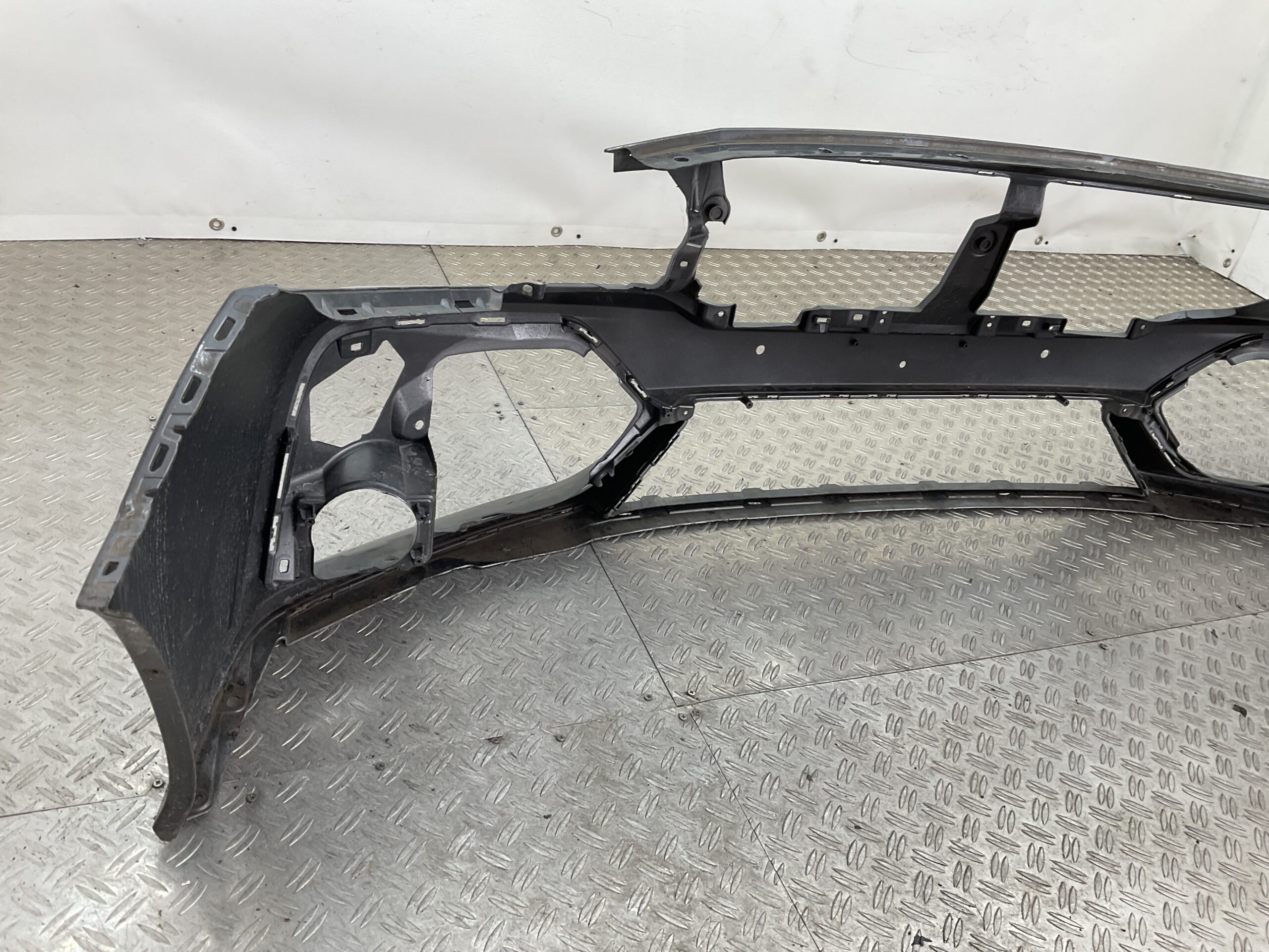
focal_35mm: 29
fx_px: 1063
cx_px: 634
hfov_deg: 61.7
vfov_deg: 48.2
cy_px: 476
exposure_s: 1/100
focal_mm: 3
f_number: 1.8
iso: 20
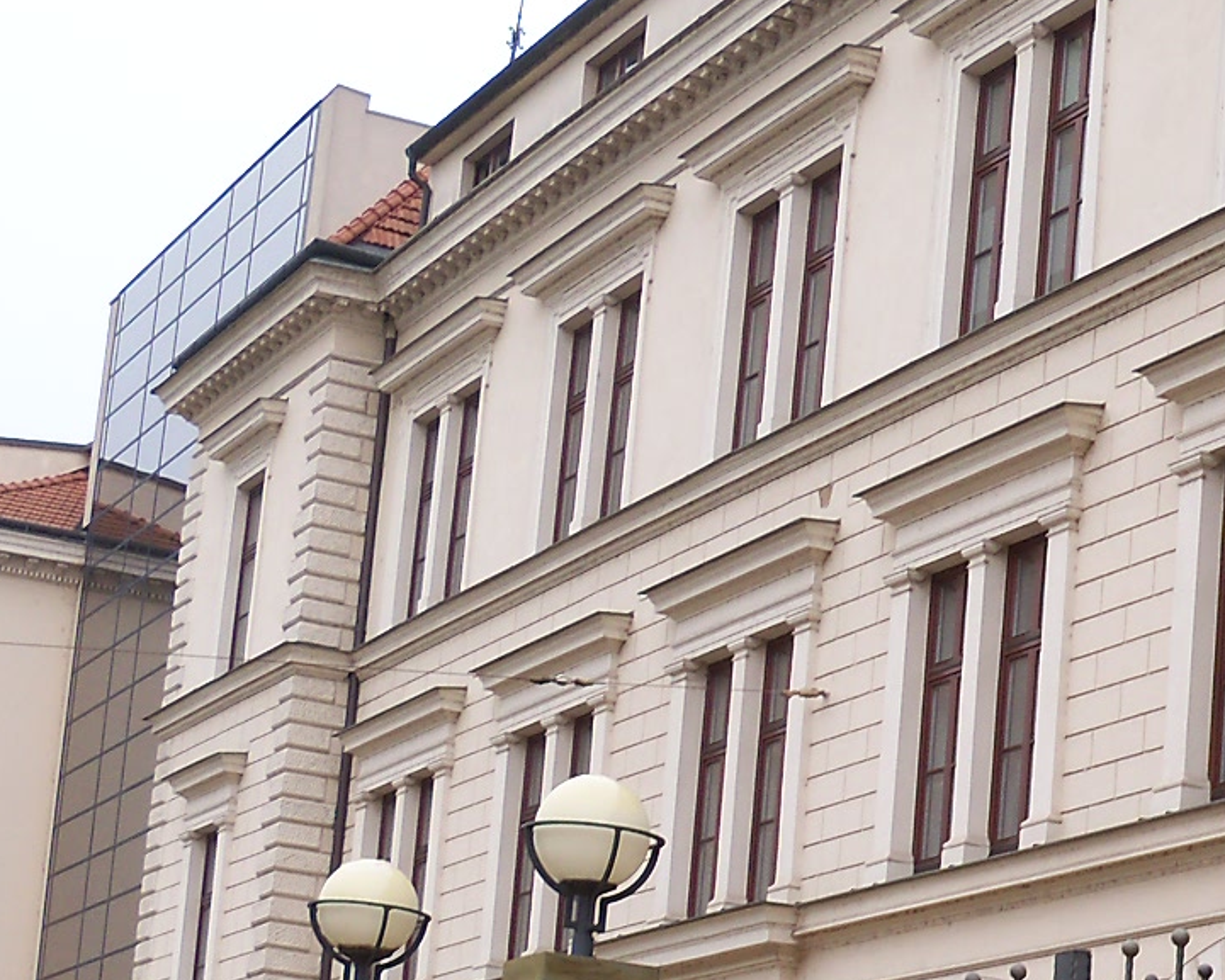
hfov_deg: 19.0
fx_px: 3517
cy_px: 827
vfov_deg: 15.7
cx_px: 1351
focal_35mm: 97
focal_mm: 6.2
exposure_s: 1/125
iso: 64
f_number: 3.5
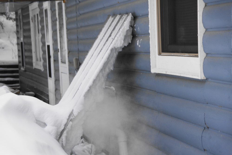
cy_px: 78
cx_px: 116
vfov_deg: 12.2
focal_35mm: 112
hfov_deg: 18.2
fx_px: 725
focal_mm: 75
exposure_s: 1/125
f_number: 5.6
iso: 125
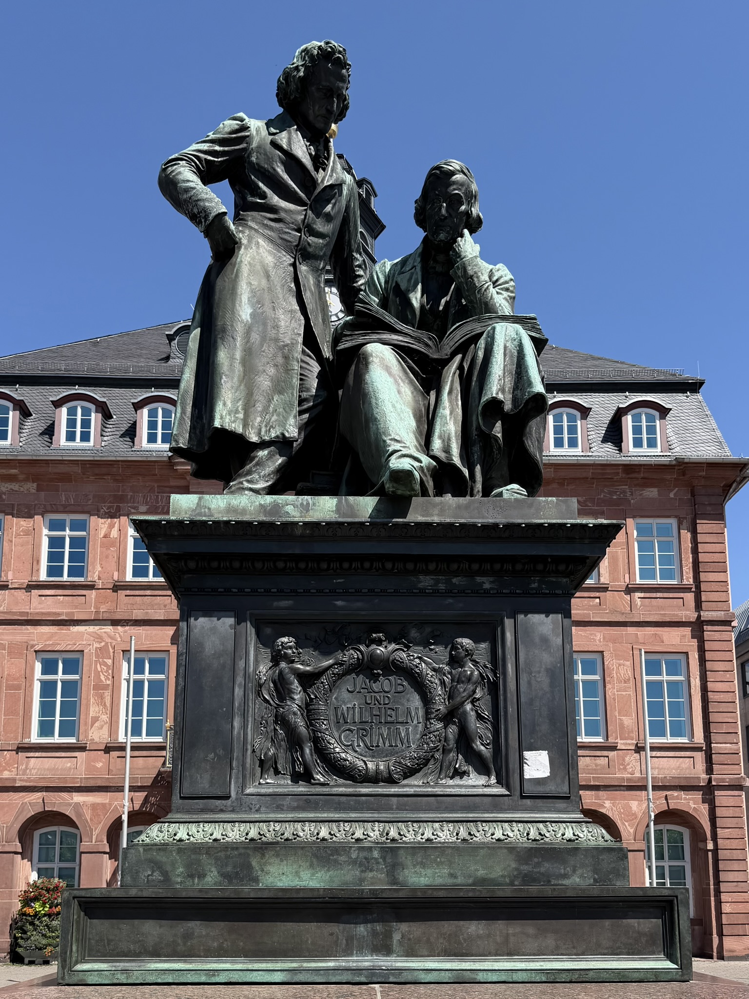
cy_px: 500
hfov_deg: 56.8
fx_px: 692
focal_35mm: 24
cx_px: 374
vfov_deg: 71.6
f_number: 1.78
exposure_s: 1/3425
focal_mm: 6.76
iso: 80
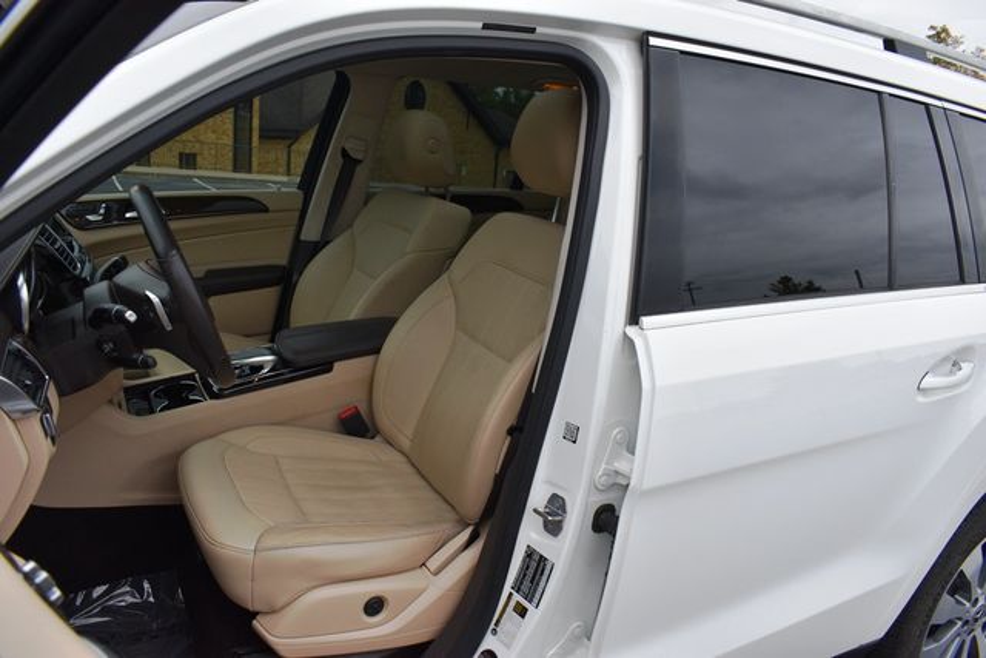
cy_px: 329
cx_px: 493
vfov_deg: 48.0
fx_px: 740
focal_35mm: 27
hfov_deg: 67.4
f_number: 5.6
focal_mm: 18
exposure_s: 1/250
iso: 400
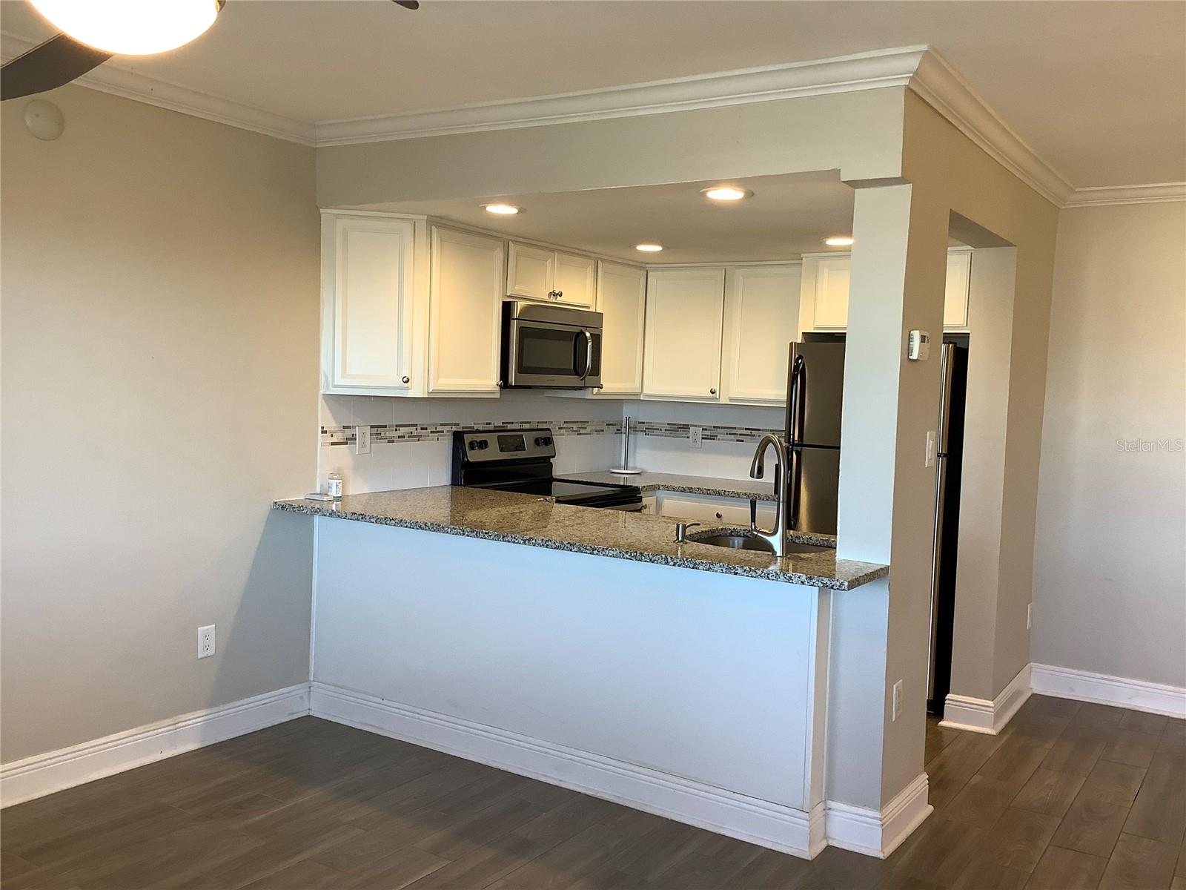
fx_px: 1062
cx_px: 593
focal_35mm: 31
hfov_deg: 58.4
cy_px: 445
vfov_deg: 45.4
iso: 80
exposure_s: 1/60
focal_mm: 3.3
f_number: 2.4
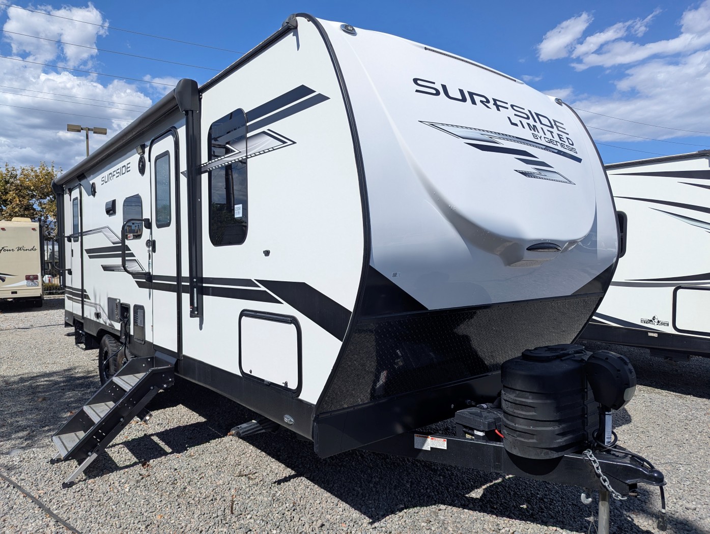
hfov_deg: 71.5
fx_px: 493
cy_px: 267
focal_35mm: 24
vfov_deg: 56.9
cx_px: 355
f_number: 1.85
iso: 64
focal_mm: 6.81
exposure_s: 1/3534
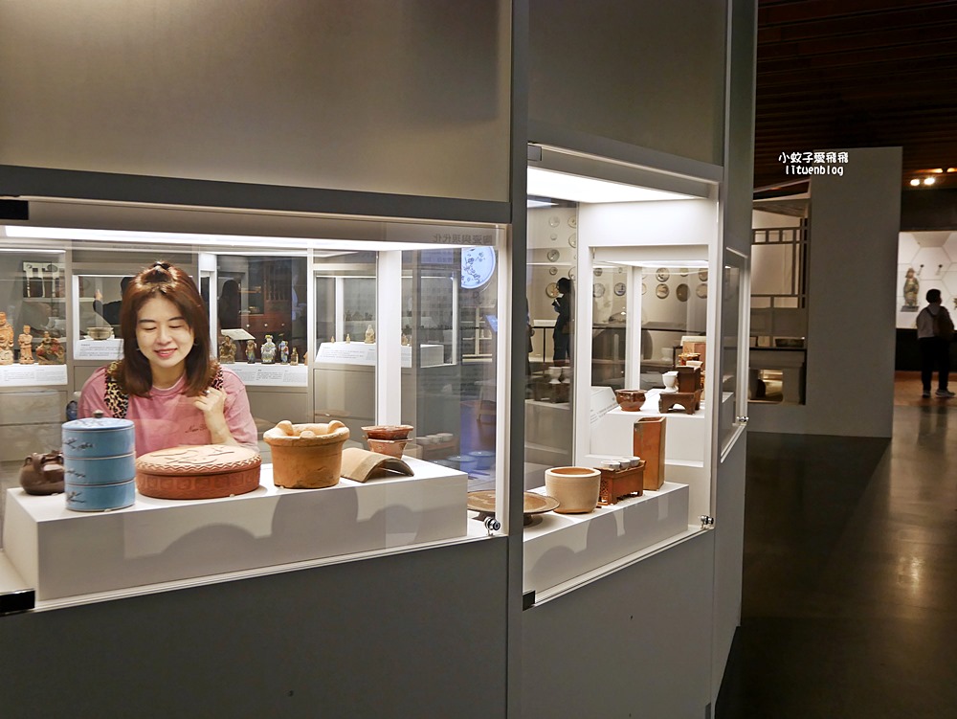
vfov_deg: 41.8
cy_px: 360
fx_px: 940
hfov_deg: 53.9
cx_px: 478
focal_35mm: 34
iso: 640
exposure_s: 1/60
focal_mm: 17
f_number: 4.2
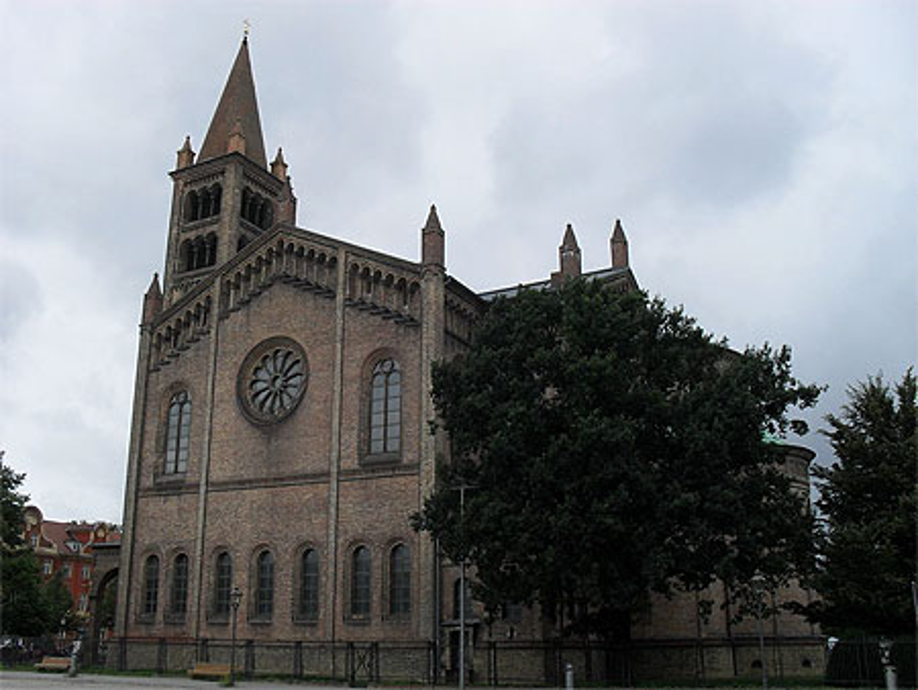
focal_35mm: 35
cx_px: 459
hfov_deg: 52.6
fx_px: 929
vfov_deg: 40.7
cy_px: 345
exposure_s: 1/125
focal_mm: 6.3
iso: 100
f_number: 8.4
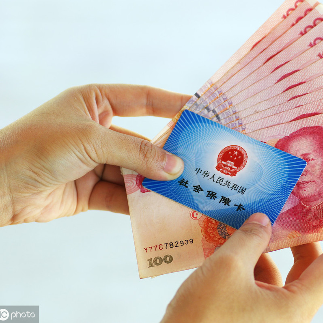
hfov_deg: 9.1
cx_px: 237
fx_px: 2027
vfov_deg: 9.1
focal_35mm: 192
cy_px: 161
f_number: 4
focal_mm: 100
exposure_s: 1/250
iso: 160
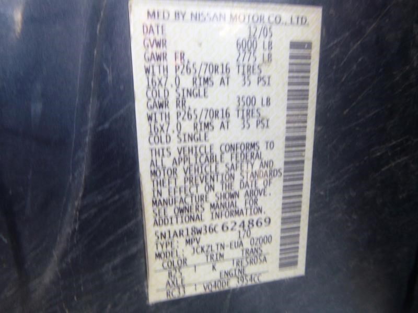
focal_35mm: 25
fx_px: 302
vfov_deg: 54.9
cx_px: 209
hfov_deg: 69.4
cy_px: 156
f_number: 3.9
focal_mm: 4.5
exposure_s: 1/60
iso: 200
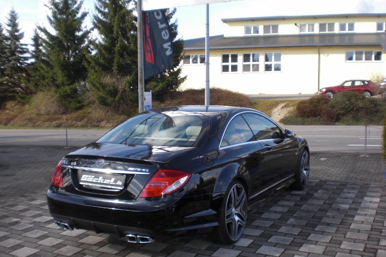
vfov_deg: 33.4
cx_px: 191
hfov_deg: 48.4
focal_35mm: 40
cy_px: 144
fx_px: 429
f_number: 3.1
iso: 64
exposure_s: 1/320
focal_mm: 6.3
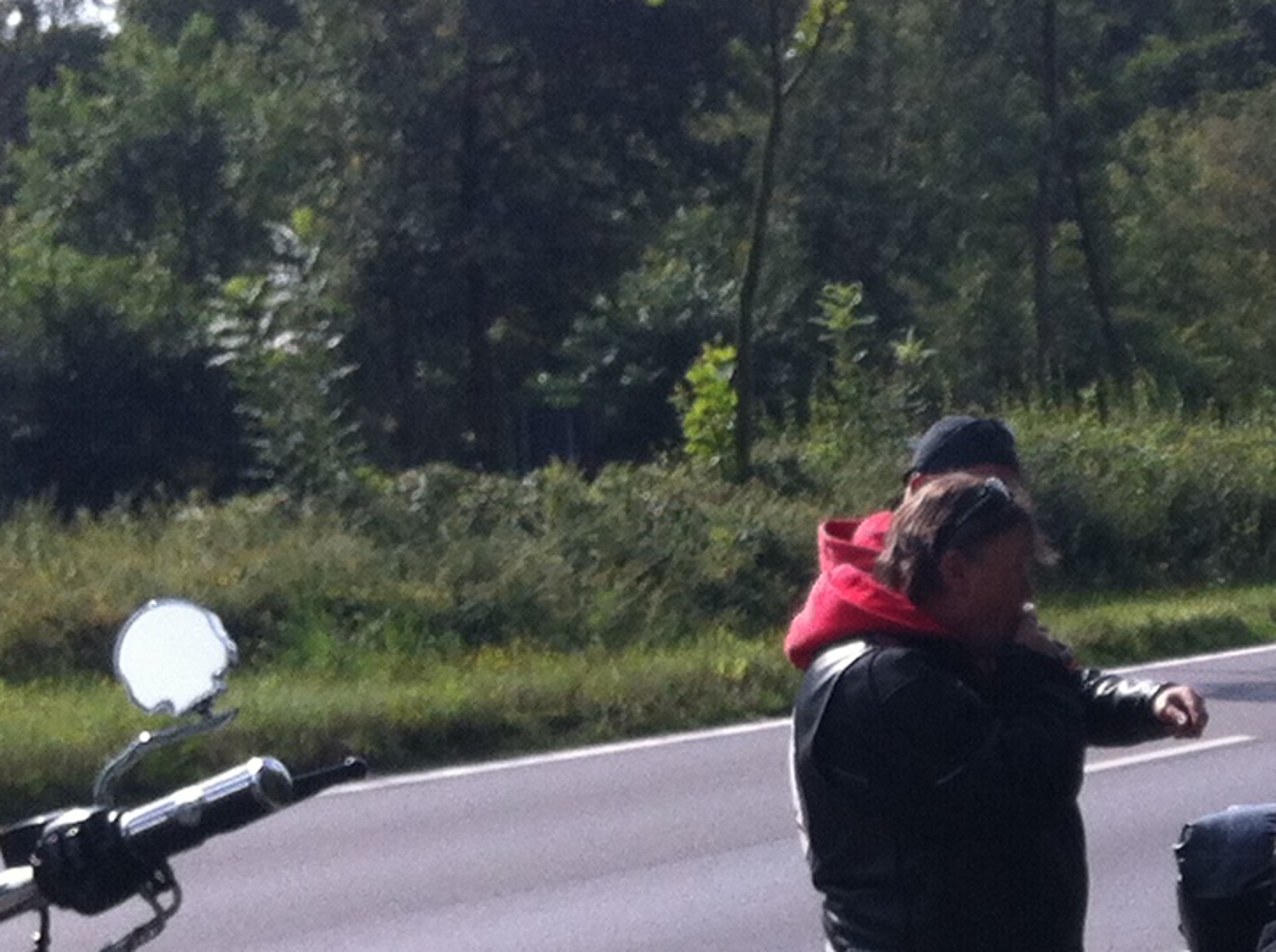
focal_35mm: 125
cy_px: 876
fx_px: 4600
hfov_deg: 15.2
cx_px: 1582
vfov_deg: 11.7
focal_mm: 3.85
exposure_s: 1/773
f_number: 2.8
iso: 80
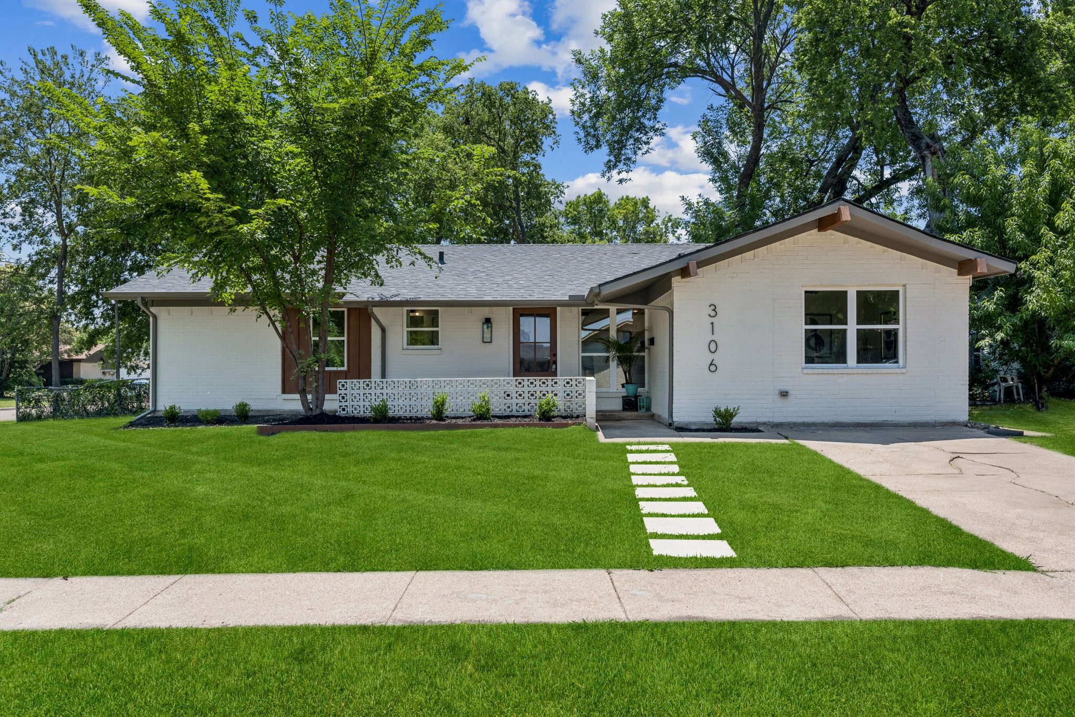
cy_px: 358
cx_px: 538
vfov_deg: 46.4
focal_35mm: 28
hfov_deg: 65.5
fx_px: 836
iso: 200
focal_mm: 28
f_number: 9
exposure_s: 1/500
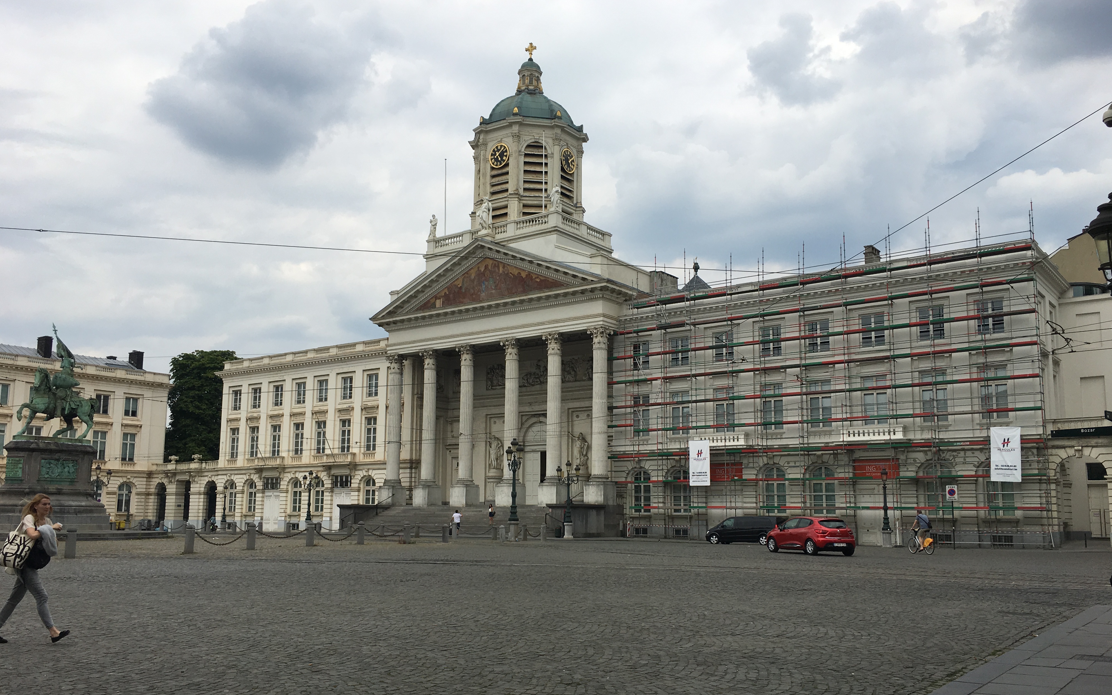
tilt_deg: +8.1
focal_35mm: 31
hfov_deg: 61.2
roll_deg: -1.3
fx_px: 940
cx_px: 557
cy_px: 386
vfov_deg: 40.5
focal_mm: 4.15
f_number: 2.2
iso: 25
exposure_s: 1/1304
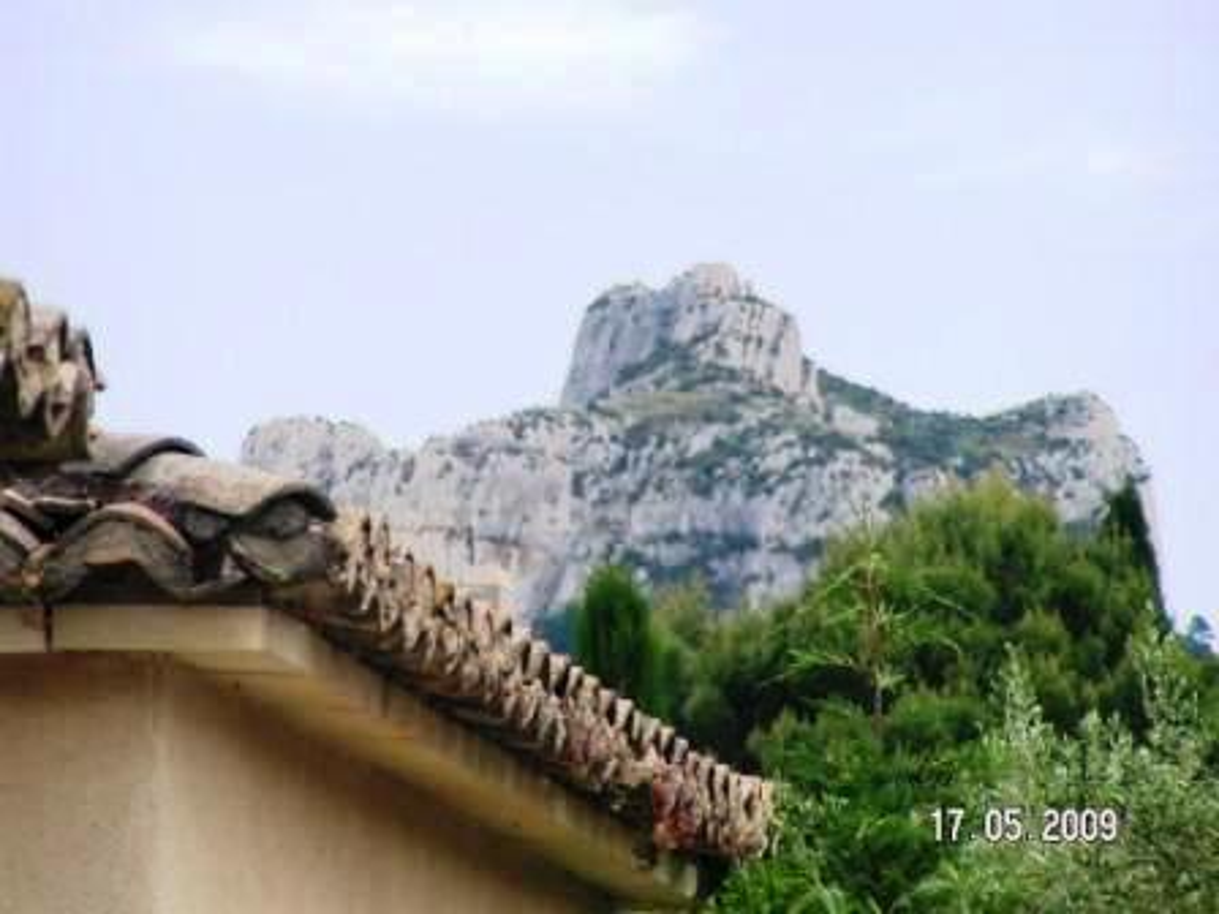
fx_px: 11973
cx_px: 610
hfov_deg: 5.8
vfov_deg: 4.4
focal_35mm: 340
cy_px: 457
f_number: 4.5
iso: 50
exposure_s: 1/400
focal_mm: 52
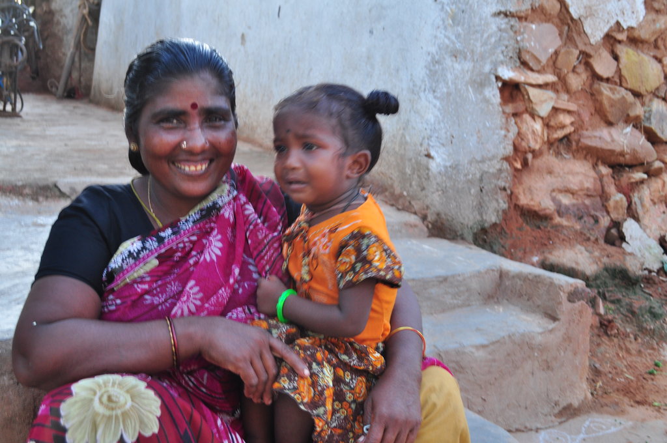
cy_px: 222
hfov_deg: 46.5
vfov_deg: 31.8
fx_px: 777
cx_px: 334
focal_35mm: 42
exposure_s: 1/30
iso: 400
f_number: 6.3
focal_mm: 28
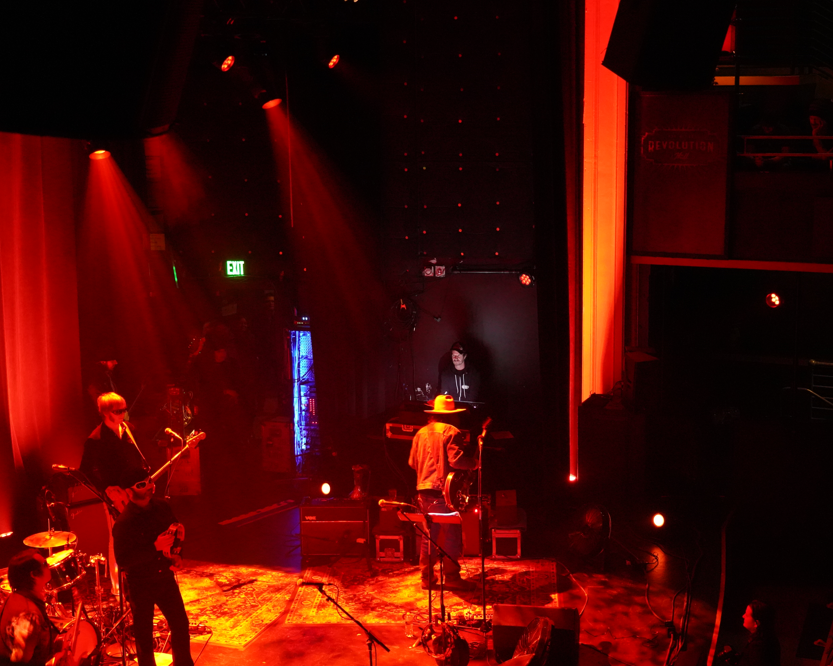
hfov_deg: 38.0
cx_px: 460
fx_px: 1208
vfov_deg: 30.8
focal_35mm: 49
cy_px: 329
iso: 12800
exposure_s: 1/30
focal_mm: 43
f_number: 4
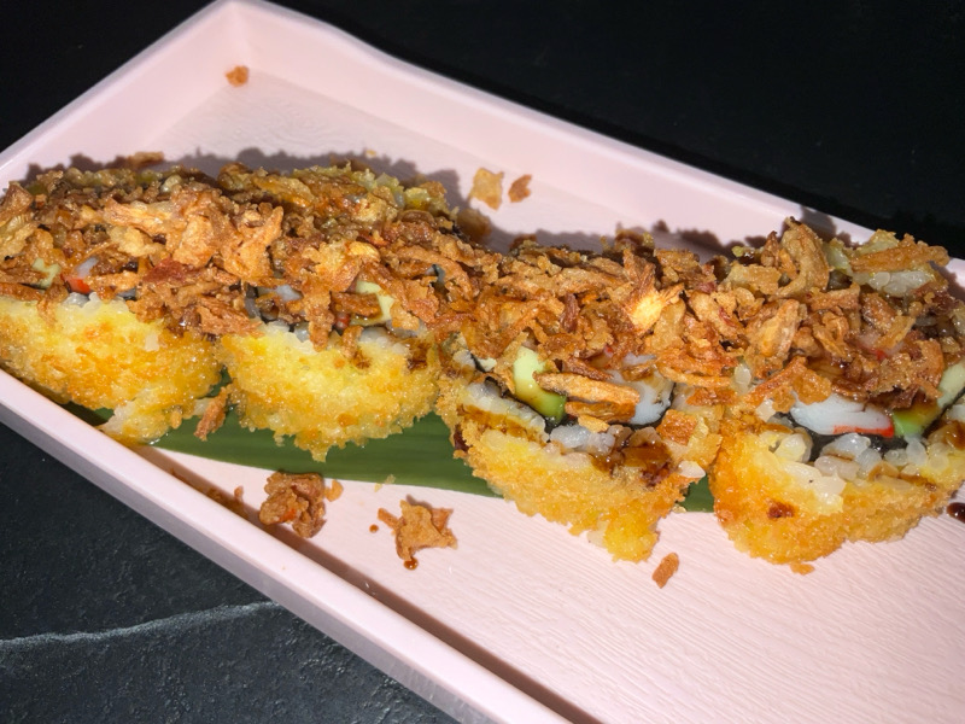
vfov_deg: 48.2
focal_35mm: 29
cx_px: 482
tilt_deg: -54.8
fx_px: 808
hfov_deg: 61.7
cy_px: 362
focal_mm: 3
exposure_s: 1/265
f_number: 1.8
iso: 16
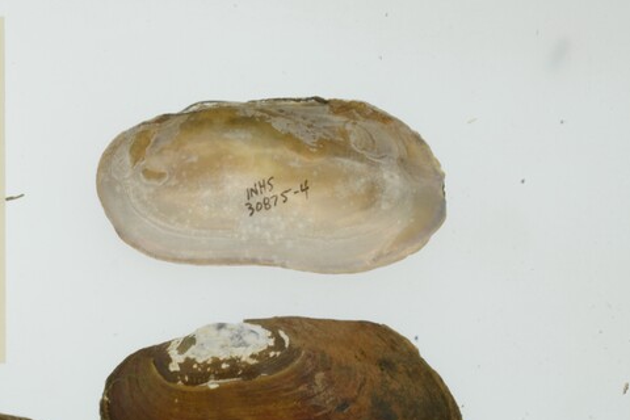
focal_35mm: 150
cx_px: 30
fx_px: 2625
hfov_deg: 13.5
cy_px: 418
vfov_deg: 9.1
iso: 100
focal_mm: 60
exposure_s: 1/10
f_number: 32
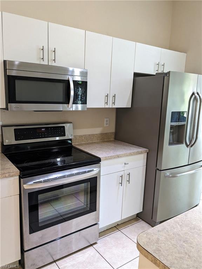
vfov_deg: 65.3
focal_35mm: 27
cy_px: 134
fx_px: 210
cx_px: 101
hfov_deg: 51.4
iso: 141
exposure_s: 1/24
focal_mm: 4.38
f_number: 1.73
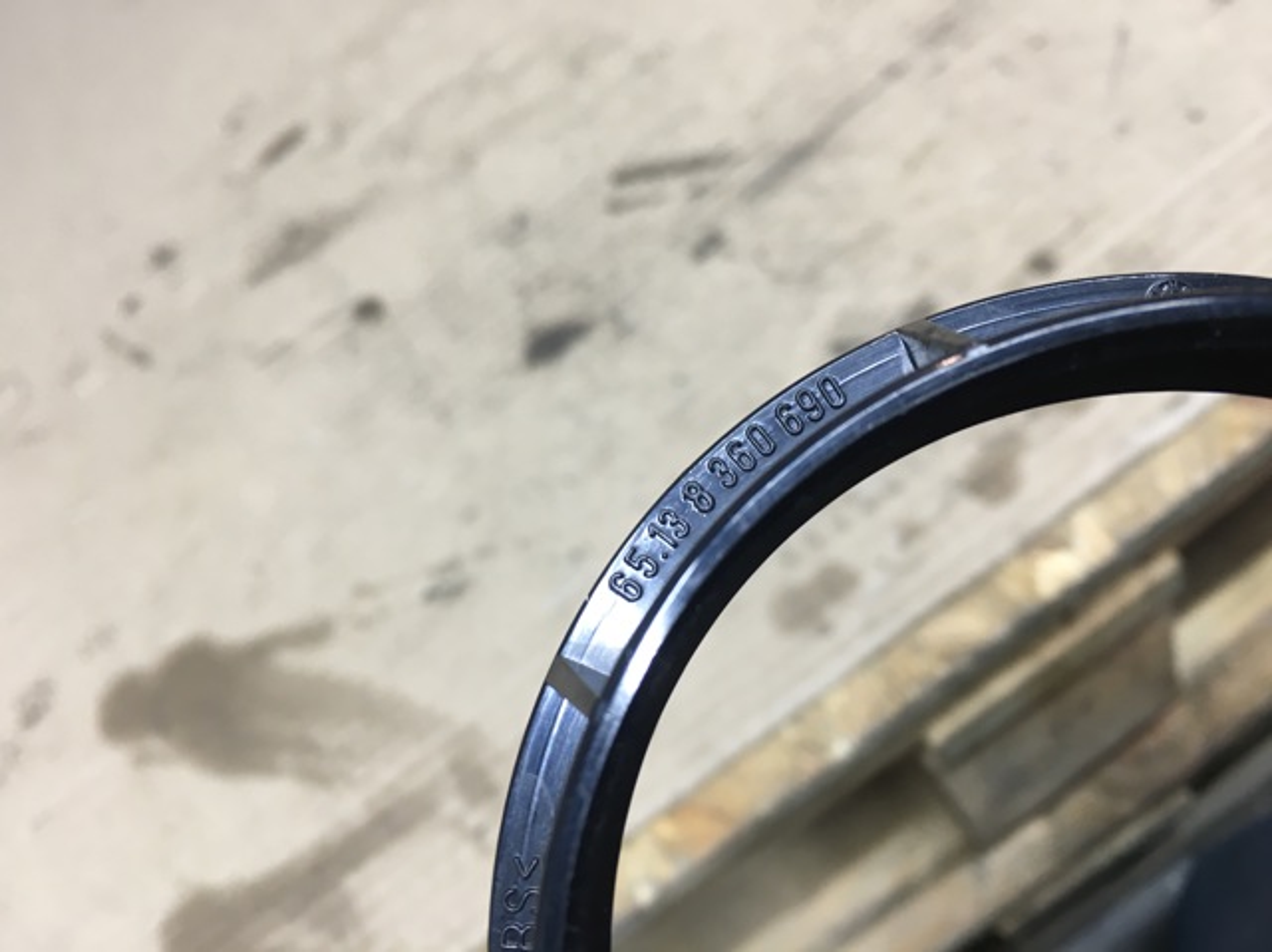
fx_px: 1065
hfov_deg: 61.7
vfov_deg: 48.2
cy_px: 476
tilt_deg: -49.5
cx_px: 636
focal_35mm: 29
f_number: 2.2
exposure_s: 1/33
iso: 64
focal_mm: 4.15
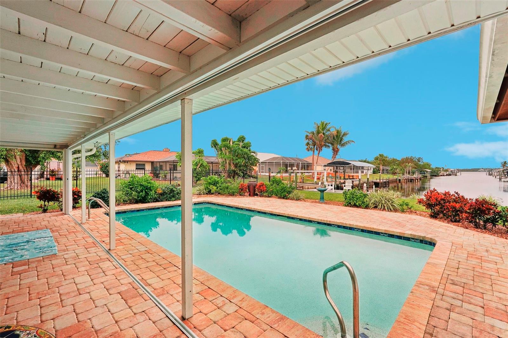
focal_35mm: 16
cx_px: 254
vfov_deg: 73.7
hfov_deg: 96.7
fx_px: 226
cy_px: 169
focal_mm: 16
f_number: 8
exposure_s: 1/500
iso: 400
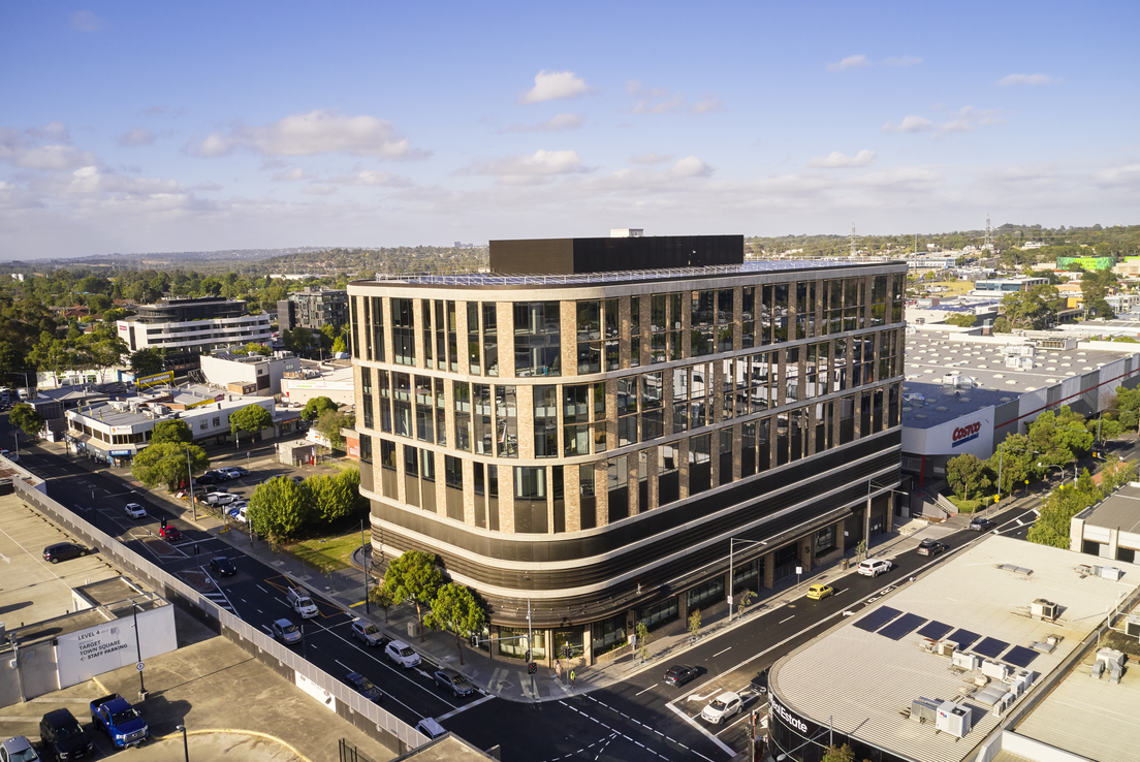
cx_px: 570
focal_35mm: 28
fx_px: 887
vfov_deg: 46.5
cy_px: 381
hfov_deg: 65.4
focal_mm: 10.26
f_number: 5.6
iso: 100
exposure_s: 1/800
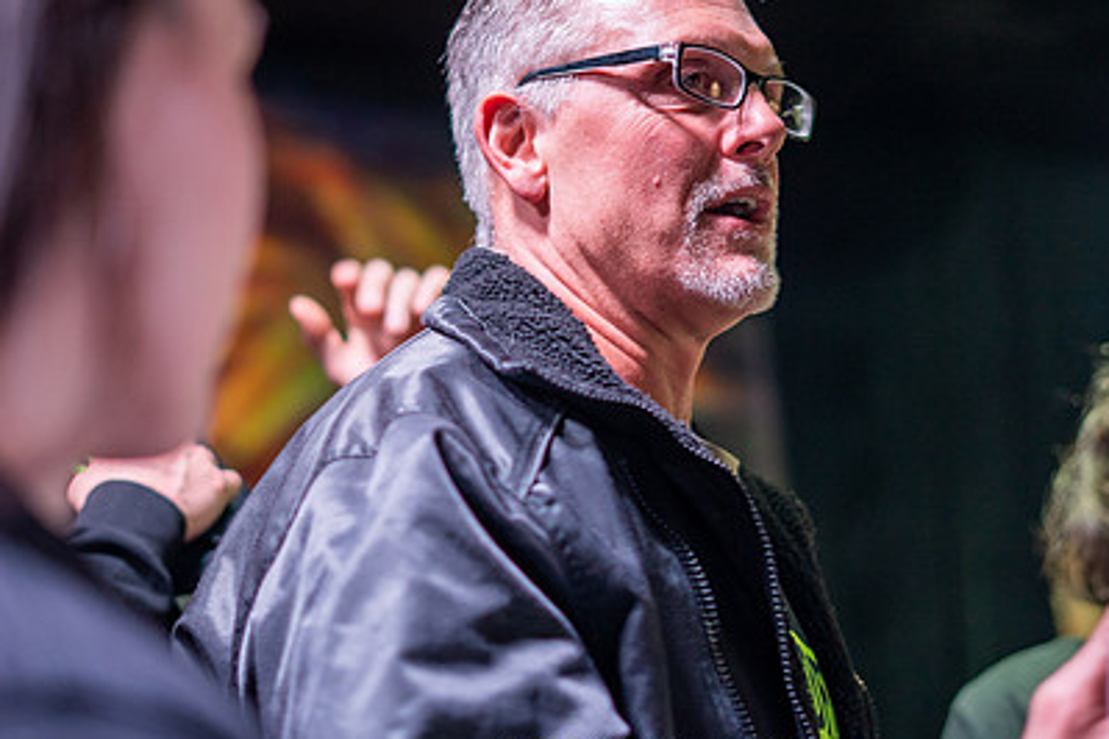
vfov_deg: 16.6
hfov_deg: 24.8
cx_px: 550
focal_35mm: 82
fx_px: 2526
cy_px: 245
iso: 250
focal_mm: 50
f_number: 1.8
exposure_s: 1/125
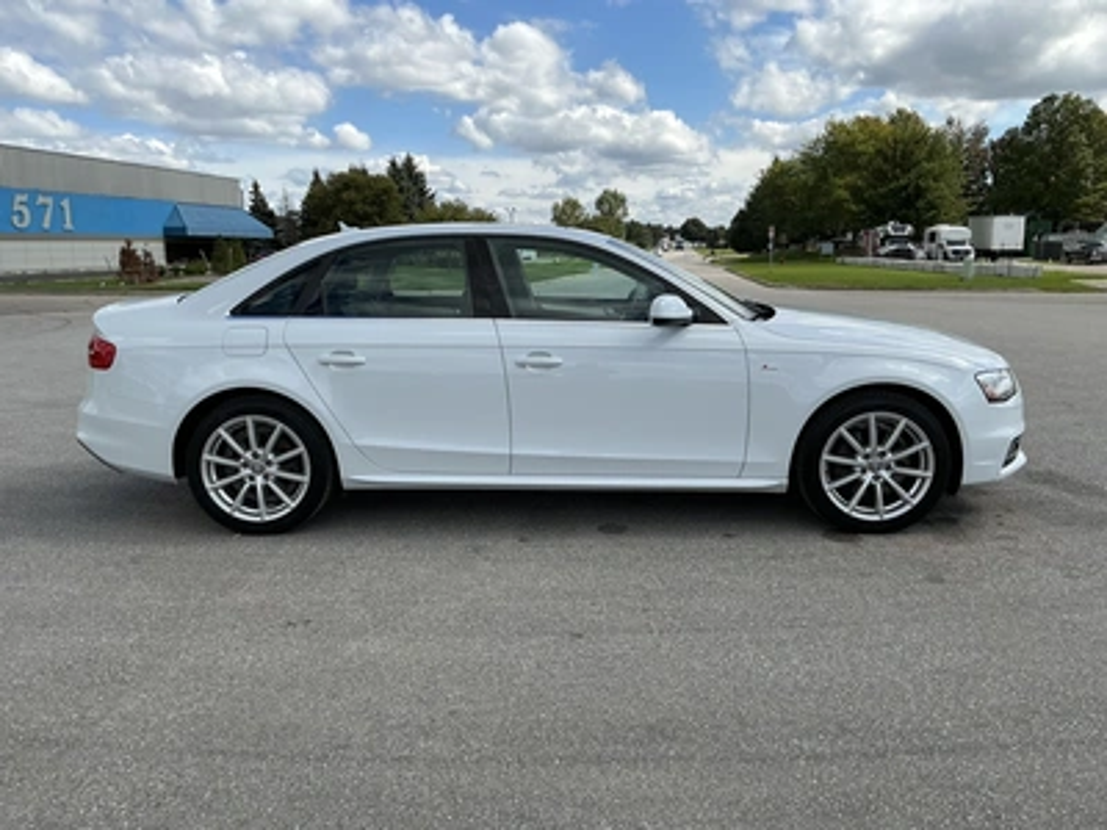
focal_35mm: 28
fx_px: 895
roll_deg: +1.3
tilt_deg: -8.2
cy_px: 415
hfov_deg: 63.4
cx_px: 554
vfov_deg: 49.7
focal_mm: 3
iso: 25
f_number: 1.8
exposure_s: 1/1912
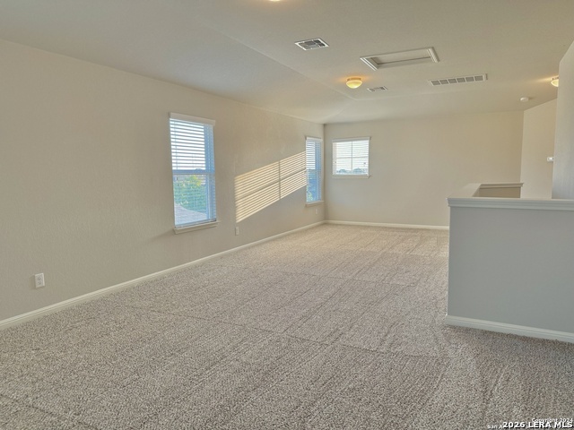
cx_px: 287
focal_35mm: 24
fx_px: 398
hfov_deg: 71.6
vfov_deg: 56.8
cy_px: 215
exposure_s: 1/120
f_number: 1.78
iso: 160
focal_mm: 6.76
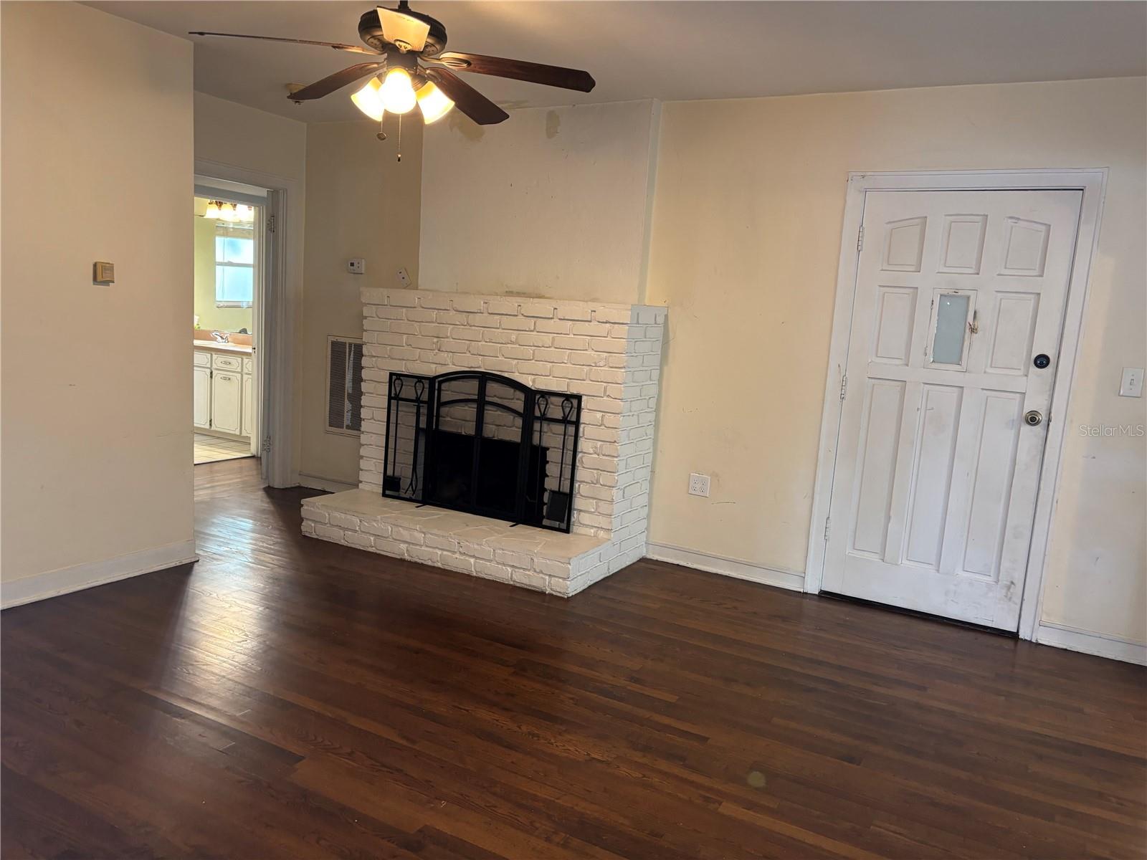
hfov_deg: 67.3
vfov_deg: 53.1
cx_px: 574
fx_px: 862
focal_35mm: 26
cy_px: 430
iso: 250
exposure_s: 1/60
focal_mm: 5.96
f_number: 1.6
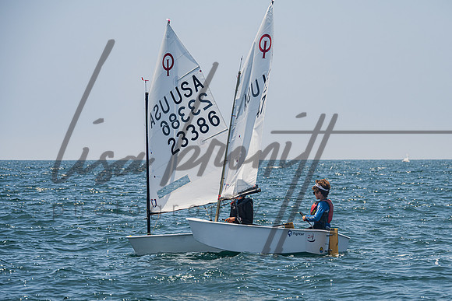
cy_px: 181
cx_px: 260
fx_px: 2158
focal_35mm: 172
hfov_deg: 12.0
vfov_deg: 8.0
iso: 250
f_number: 7.1
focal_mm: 140
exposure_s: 1/1000
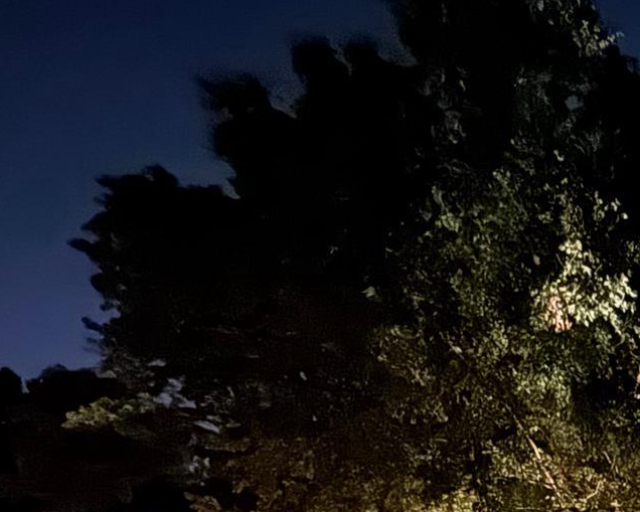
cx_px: 986
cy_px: 709
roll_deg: -0.4
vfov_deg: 27.1
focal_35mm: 44
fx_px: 834
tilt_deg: -0.4
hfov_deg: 27.2
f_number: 2.2
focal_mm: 2.22
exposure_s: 1/4
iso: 3200
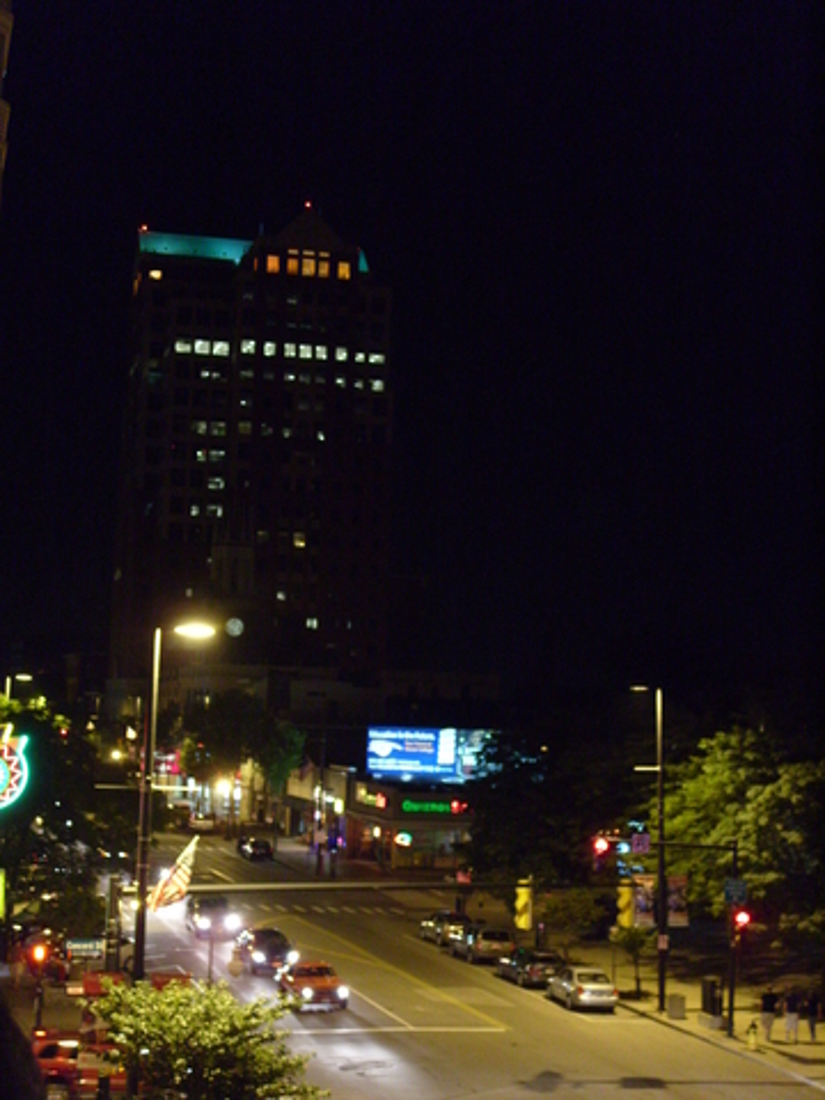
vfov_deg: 33.2
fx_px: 1843
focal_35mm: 58
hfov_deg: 25.2
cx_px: 412
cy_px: 550
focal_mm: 13
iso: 400
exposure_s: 1/8
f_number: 3.2
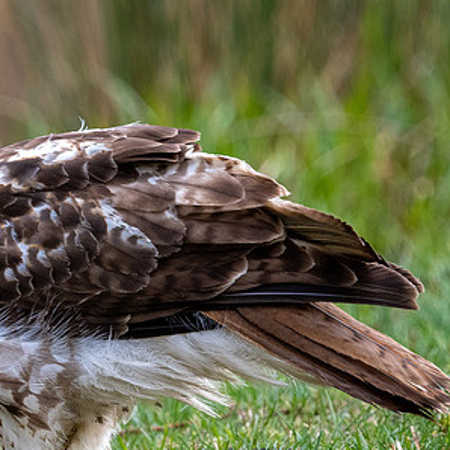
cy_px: 238
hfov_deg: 1.3
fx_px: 20032
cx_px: -129
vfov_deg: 1.3
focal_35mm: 1362
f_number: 8
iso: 800
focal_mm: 400
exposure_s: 1/500
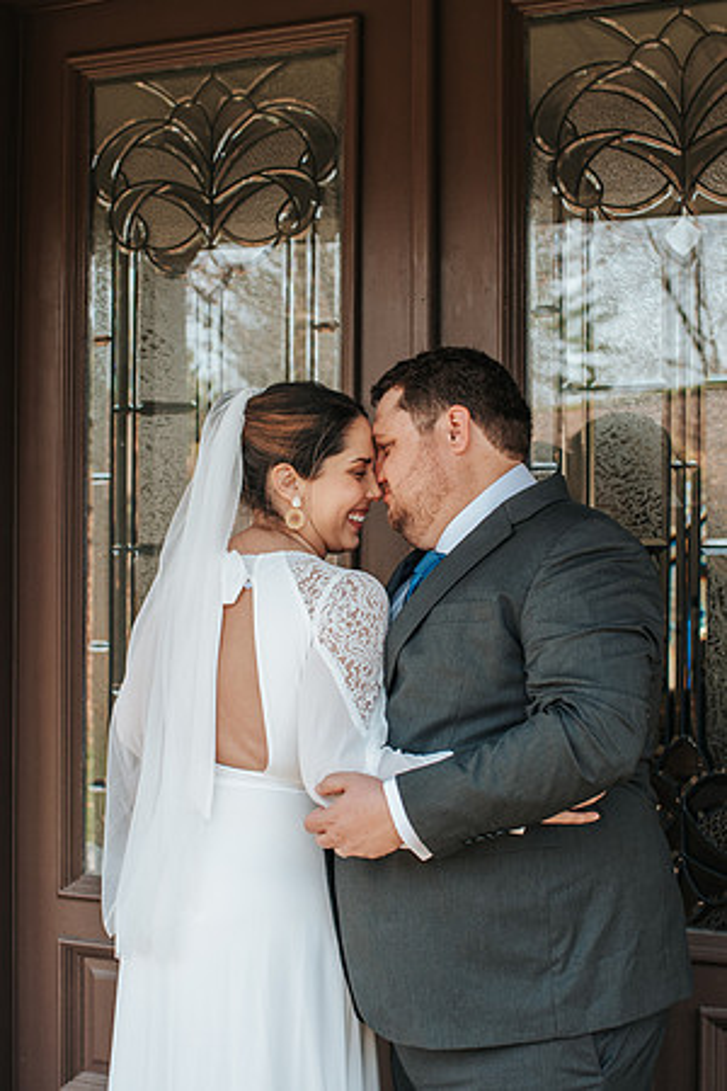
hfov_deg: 25.3
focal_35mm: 53
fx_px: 1617
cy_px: 546
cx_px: 341
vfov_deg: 37.3
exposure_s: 1/500
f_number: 3.5
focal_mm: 35
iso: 500
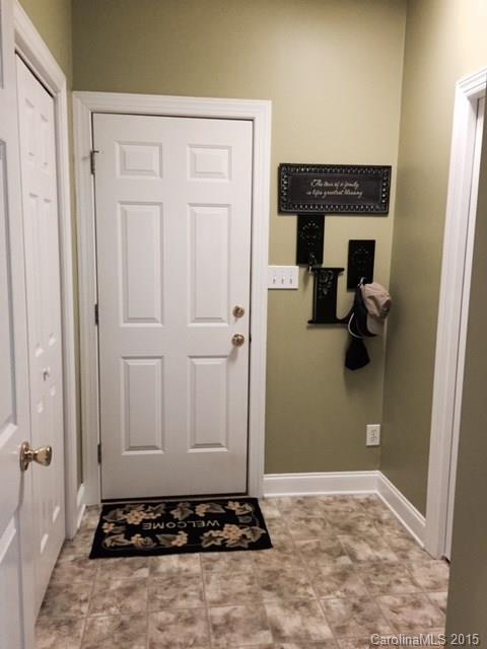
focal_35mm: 29
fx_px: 544
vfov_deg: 61.7
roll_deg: -0.2
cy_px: 324
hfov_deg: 48.2
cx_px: 244
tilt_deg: -7.0
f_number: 2.2
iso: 200
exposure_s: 1/30
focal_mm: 4.15
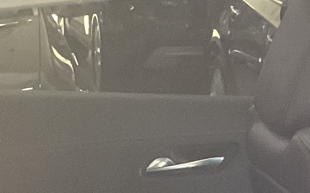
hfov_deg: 13.7
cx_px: 237
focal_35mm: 152
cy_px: 441
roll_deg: -0.3
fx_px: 1284
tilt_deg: -24.1
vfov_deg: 8.0
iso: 200
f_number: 2.4
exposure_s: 1/50
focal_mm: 3.3
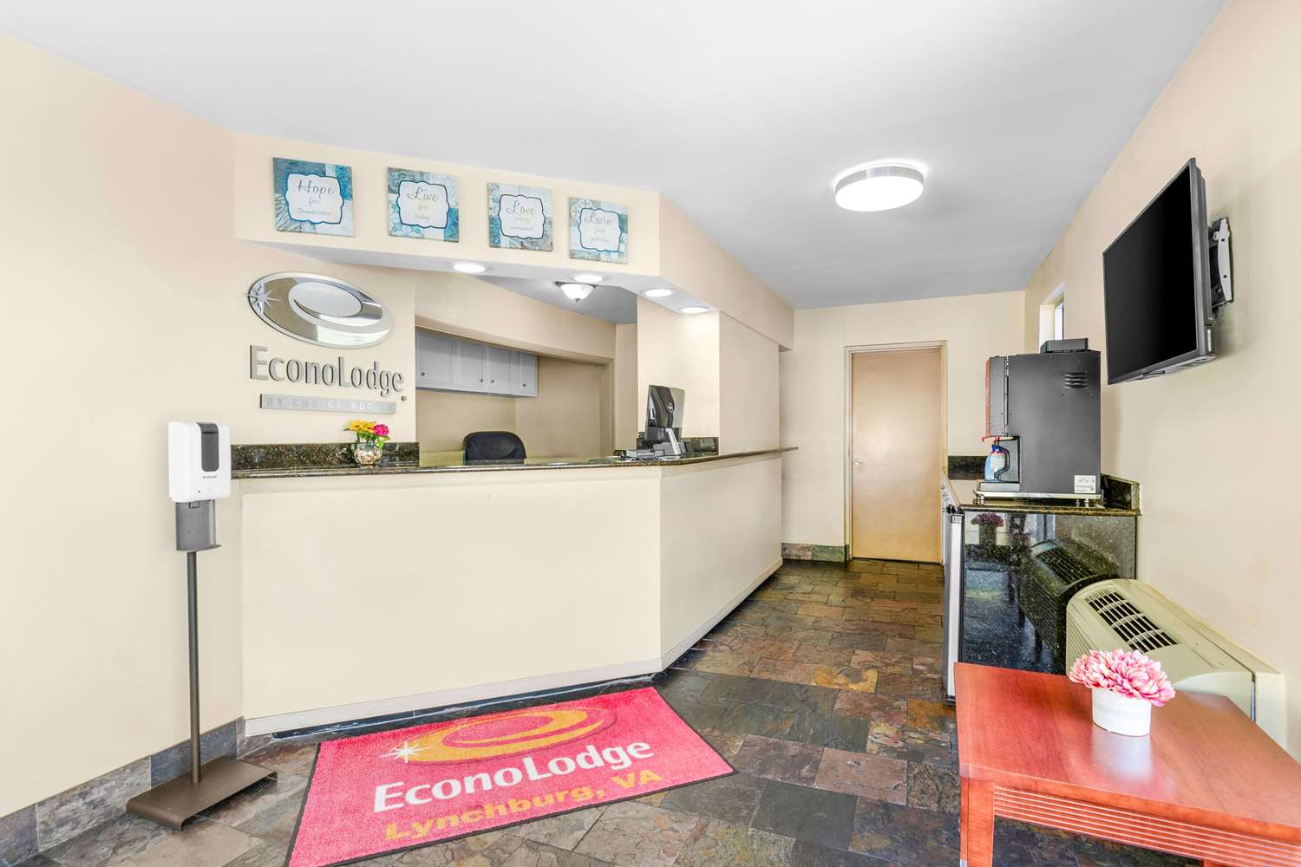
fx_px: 596
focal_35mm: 16
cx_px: 650
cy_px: 434
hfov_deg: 95.0
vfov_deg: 72.1
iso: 200
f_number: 8
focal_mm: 11
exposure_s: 1/3
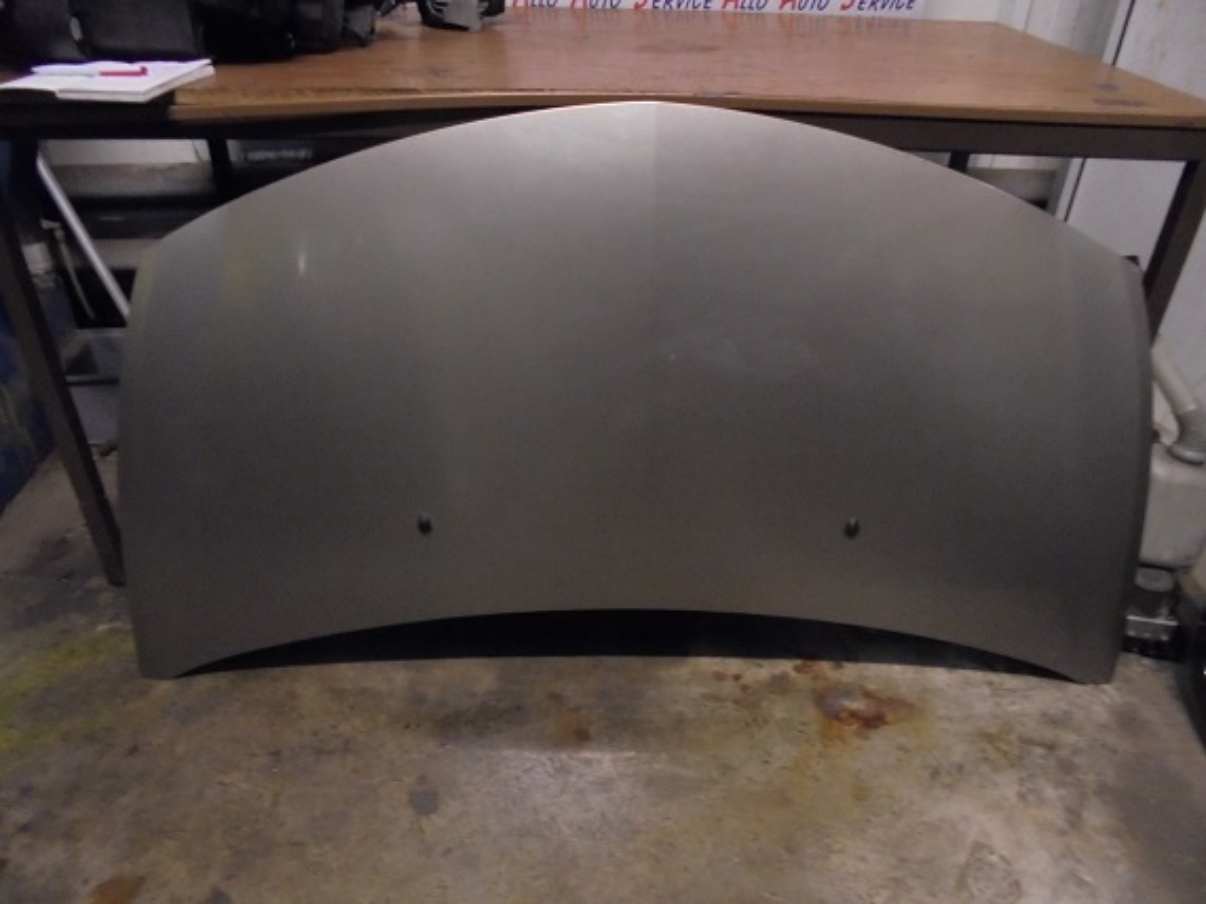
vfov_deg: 53.0
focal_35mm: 26
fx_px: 906
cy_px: 452
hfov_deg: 67.3
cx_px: 603
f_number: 3.5
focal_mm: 4.6
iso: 400
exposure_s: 1/6
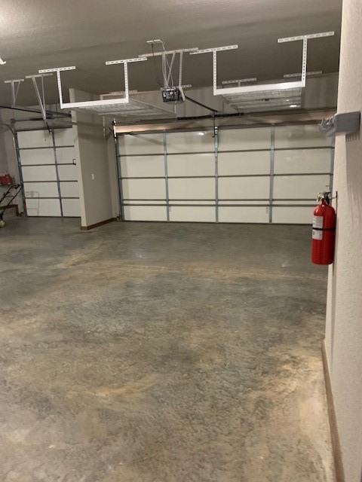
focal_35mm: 26
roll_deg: +1.8
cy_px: 241
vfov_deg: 67.3
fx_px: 363
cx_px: 181
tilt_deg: -10.2
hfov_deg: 53.1
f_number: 1.8
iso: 640
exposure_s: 1/30
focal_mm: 4.25
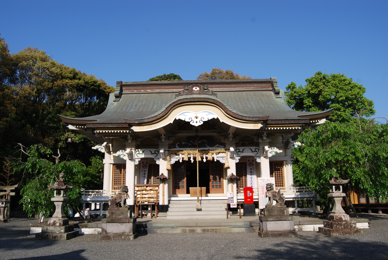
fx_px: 291
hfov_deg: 67.3
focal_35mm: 27
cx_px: 194
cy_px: 130
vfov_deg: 48.0
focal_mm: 18
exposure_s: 1/250
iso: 100
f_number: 8
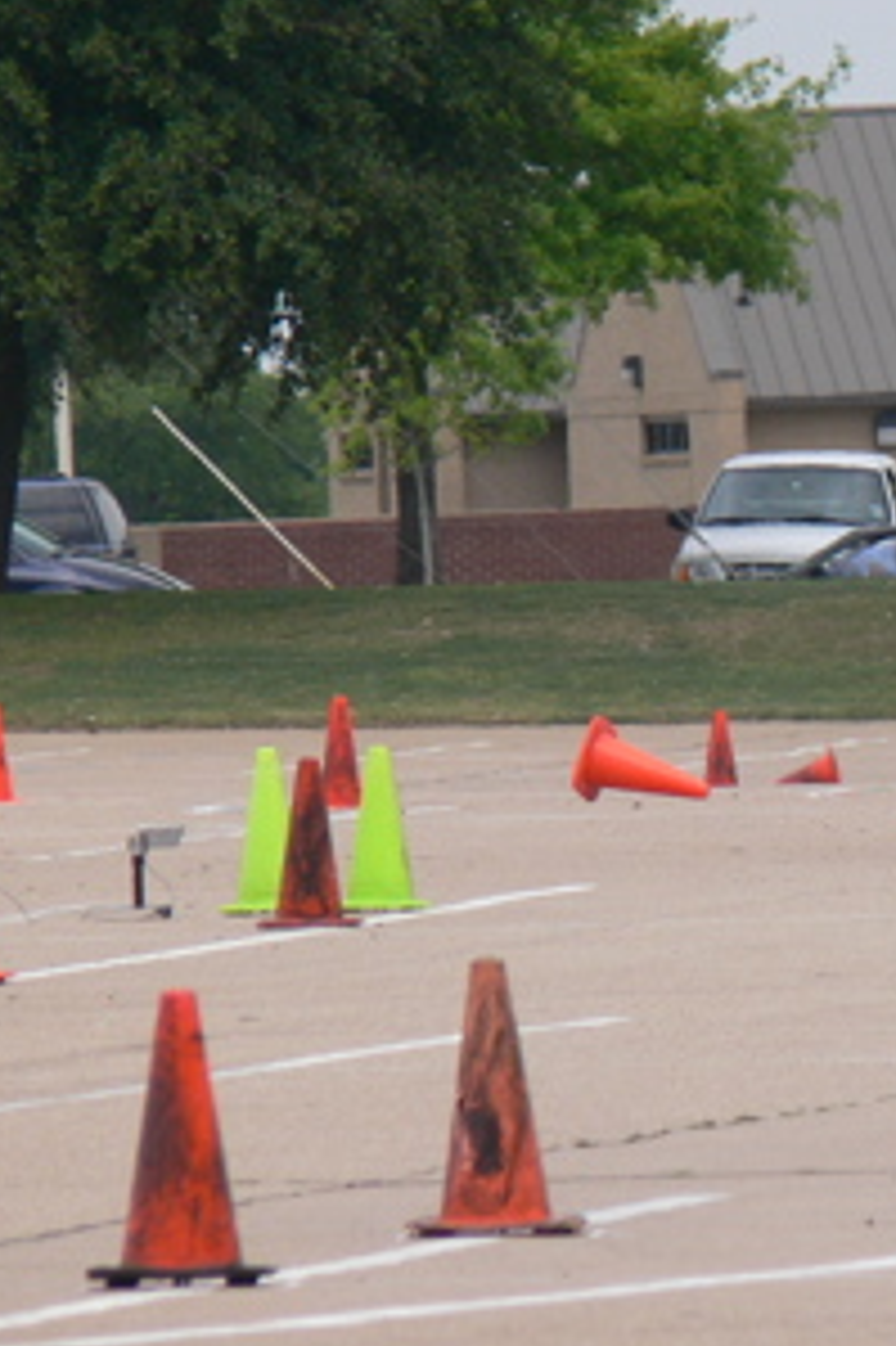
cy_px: 590
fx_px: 33748
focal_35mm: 903
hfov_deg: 1.5
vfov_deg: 2.3
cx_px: 1319
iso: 100
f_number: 5
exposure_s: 1/640
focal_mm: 85.6
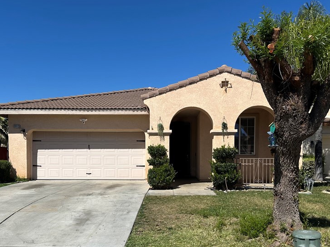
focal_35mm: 34
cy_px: 163
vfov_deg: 41.3
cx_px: 152
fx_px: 324
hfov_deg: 53.9
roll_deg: -1.0
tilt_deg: +0.7
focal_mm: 6.86
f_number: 1.78
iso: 80
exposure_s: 1/6623
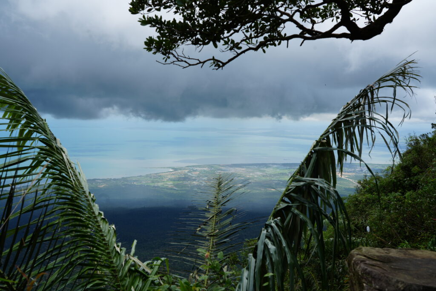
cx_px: 218
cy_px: 146
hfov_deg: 50.7
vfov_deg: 35.1
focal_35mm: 38
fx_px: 460
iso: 100
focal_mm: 38
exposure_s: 1/160
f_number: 10
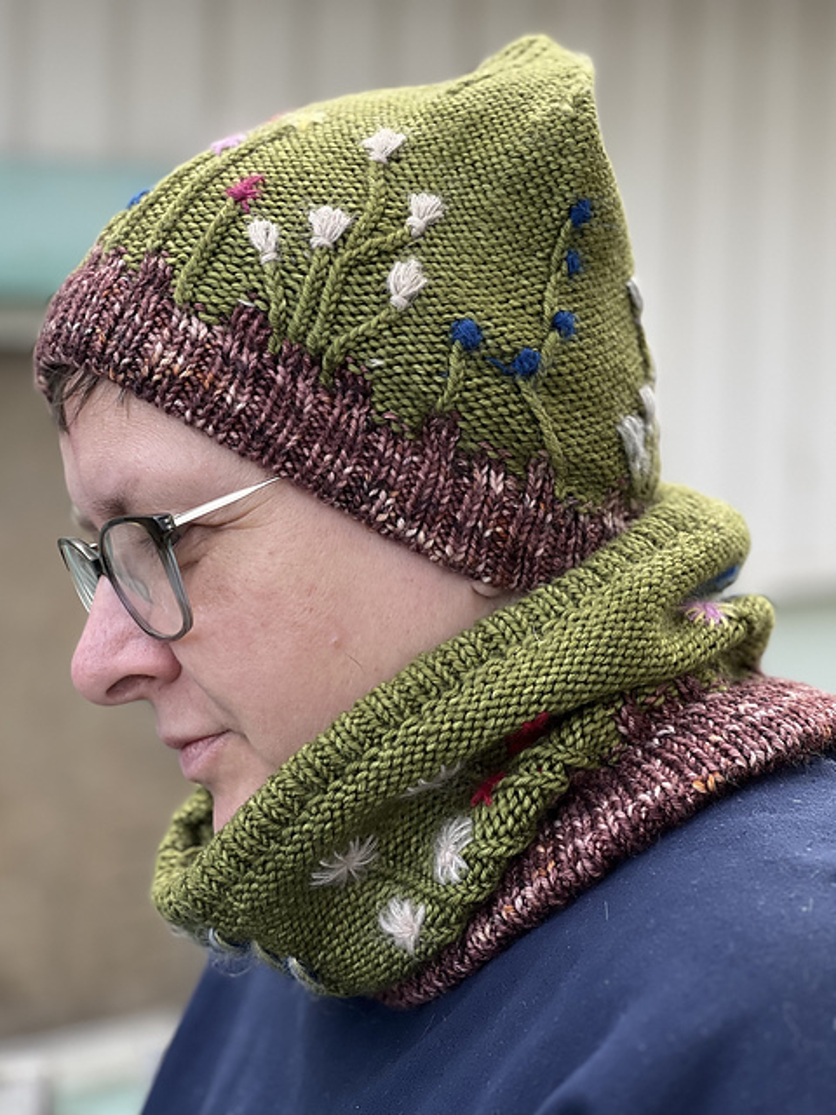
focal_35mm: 77
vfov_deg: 25.3
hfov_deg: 19.1
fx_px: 2479
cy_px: 558
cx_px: 418
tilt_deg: -6.3
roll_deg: -0.5
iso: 80
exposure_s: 1/121
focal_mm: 9
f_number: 2.8
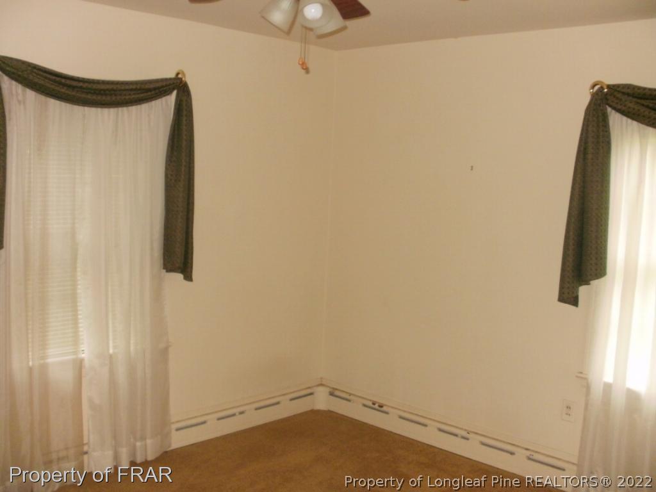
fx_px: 682
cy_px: 246
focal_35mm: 36
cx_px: 328
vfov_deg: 39.7
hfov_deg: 51.4
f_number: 3.5
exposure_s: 1/30
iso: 250
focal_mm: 6.3
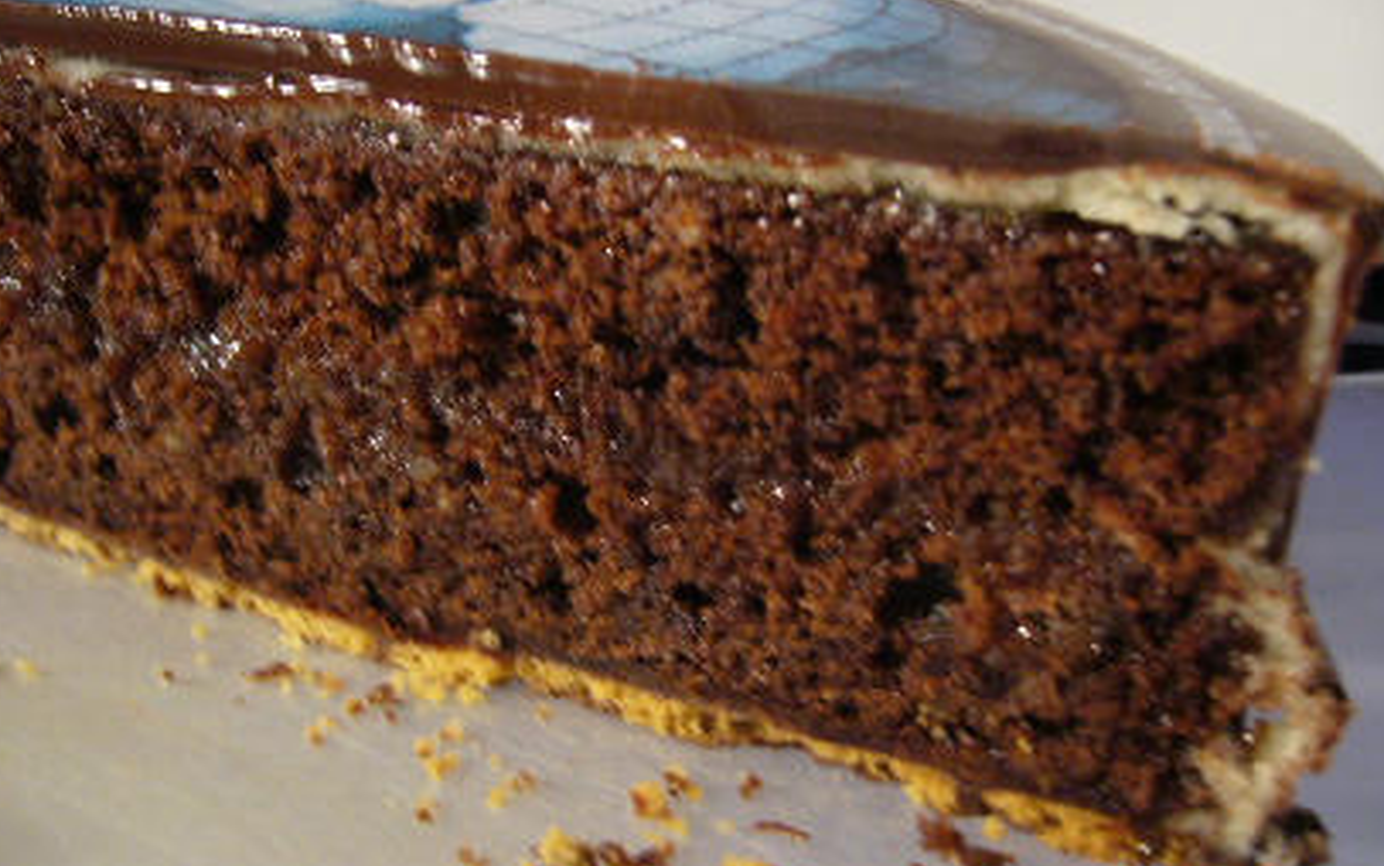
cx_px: 682
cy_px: 385
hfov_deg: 51.5
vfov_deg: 33.6
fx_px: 1434
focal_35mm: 38
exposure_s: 1/8
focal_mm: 5.8
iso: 200
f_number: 2.8
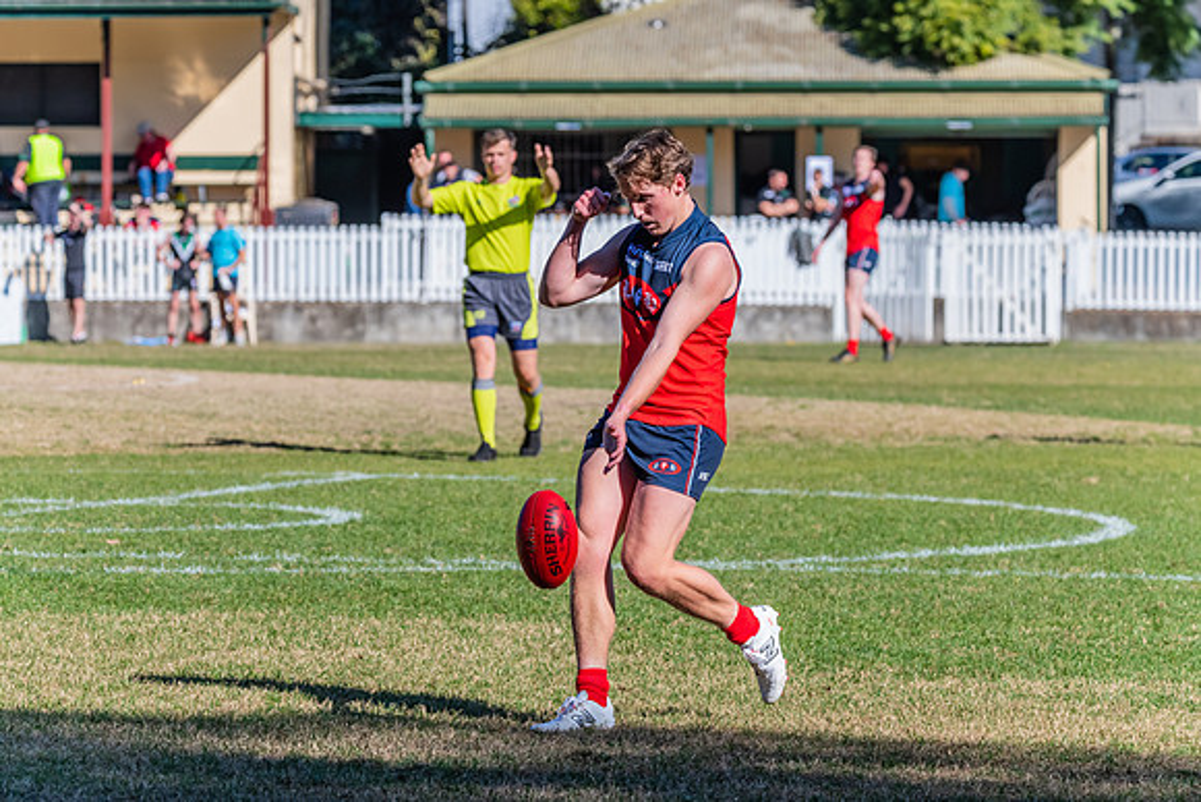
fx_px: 8512
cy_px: 397
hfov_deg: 8.1
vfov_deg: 5.4
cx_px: 592
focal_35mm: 255
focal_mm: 250
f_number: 10
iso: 800
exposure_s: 1/1600
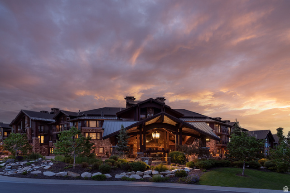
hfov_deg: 69.4
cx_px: 145
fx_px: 209
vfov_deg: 49.5
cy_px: 96
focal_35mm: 26
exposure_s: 8
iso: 100
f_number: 9
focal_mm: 26
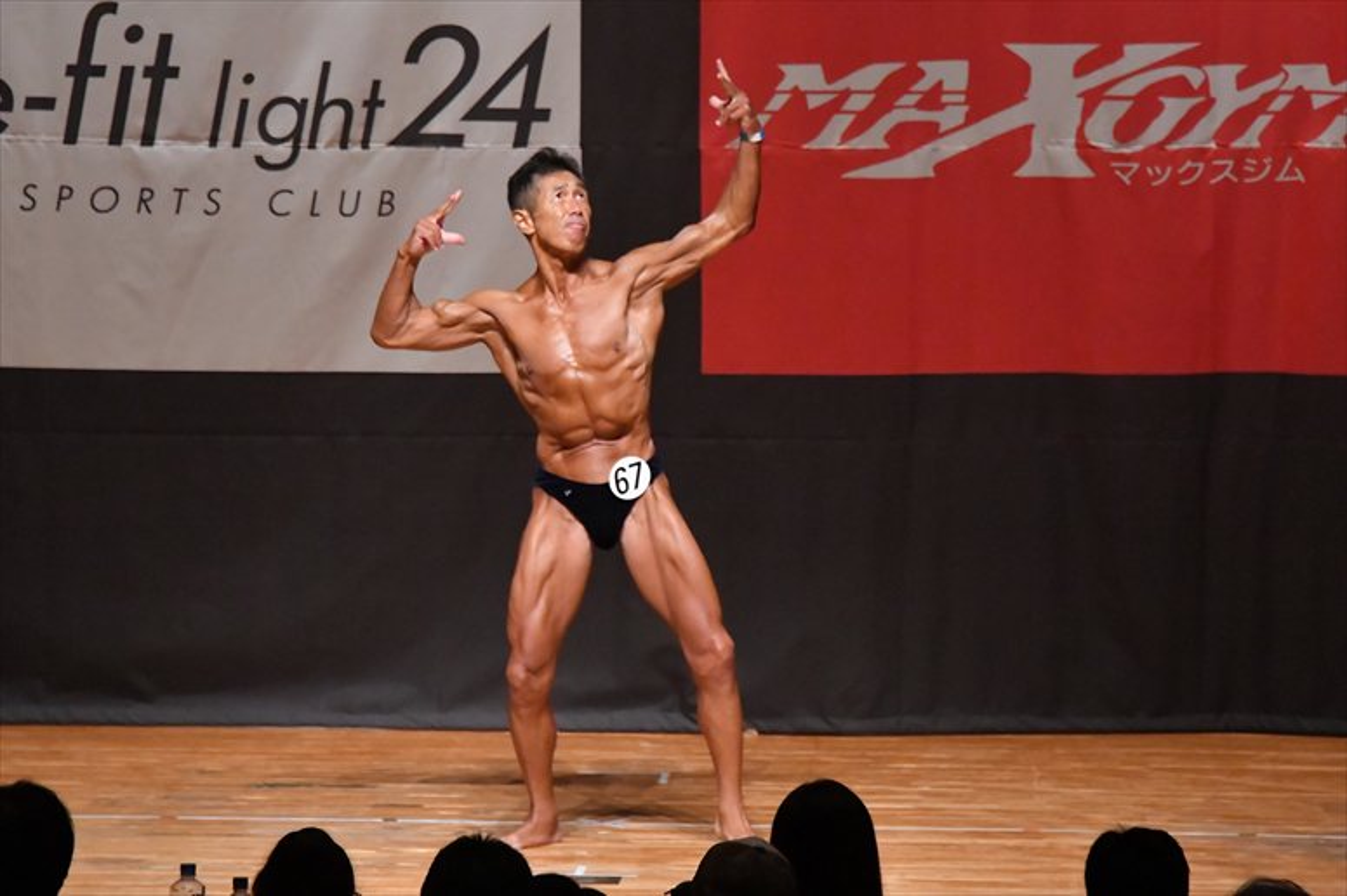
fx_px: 10098
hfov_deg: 7.6
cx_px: 674
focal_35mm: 270
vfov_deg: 5.1
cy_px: 448
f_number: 5.6
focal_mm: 180
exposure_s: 1/400
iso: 10000
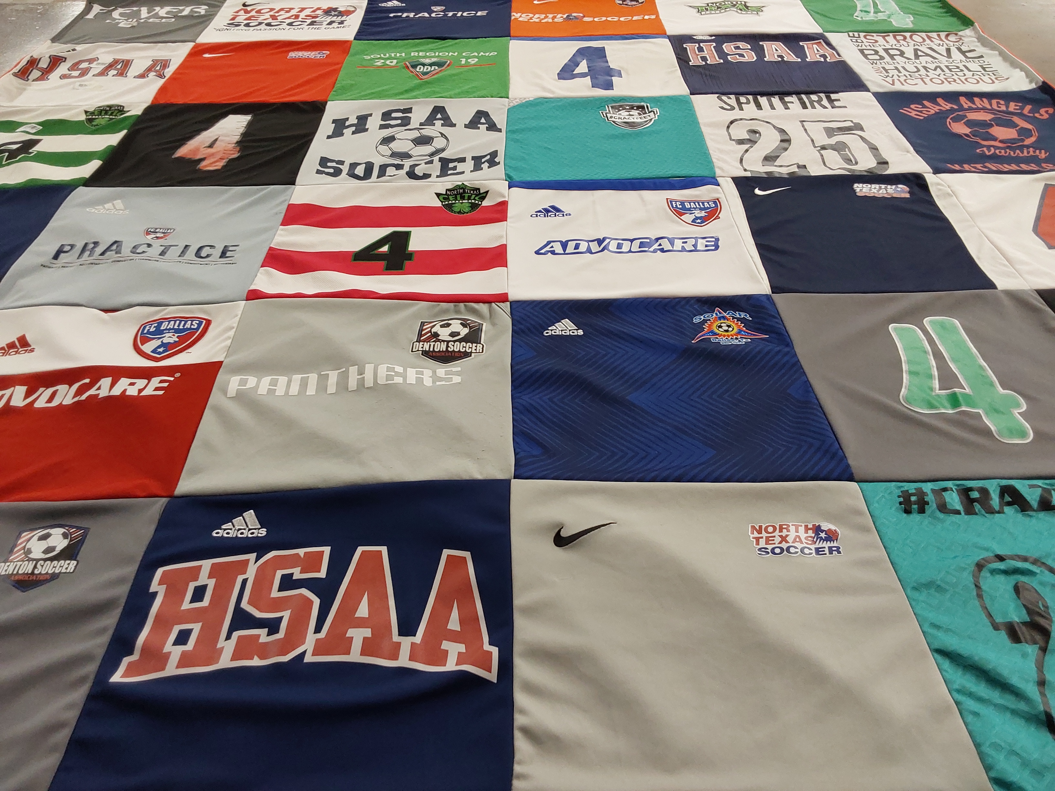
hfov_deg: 63.4
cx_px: 528
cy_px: 396
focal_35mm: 28
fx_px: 853
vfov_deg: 49.7
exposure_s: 1/50
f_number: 1.9
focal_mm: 2.91
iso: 80
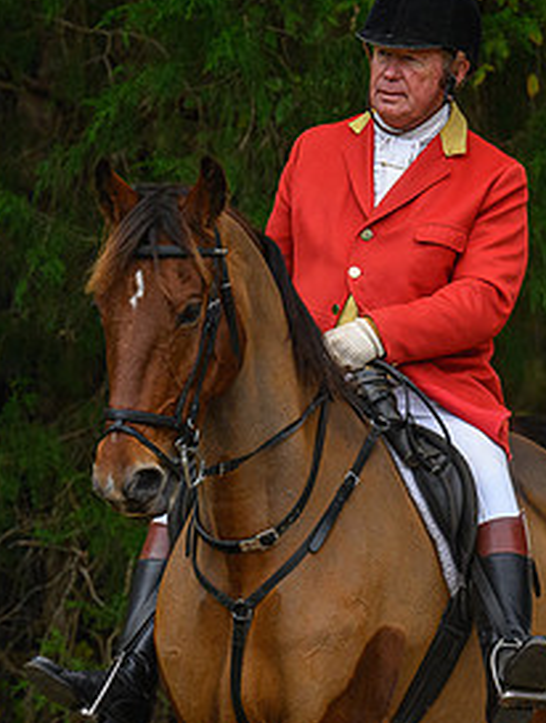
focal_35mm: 471
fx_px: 9867
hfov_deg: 3.2
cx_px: 83
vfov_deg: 4.2
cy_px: 241
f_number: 3.2
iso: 1250
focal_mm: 170
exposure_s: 1/1000
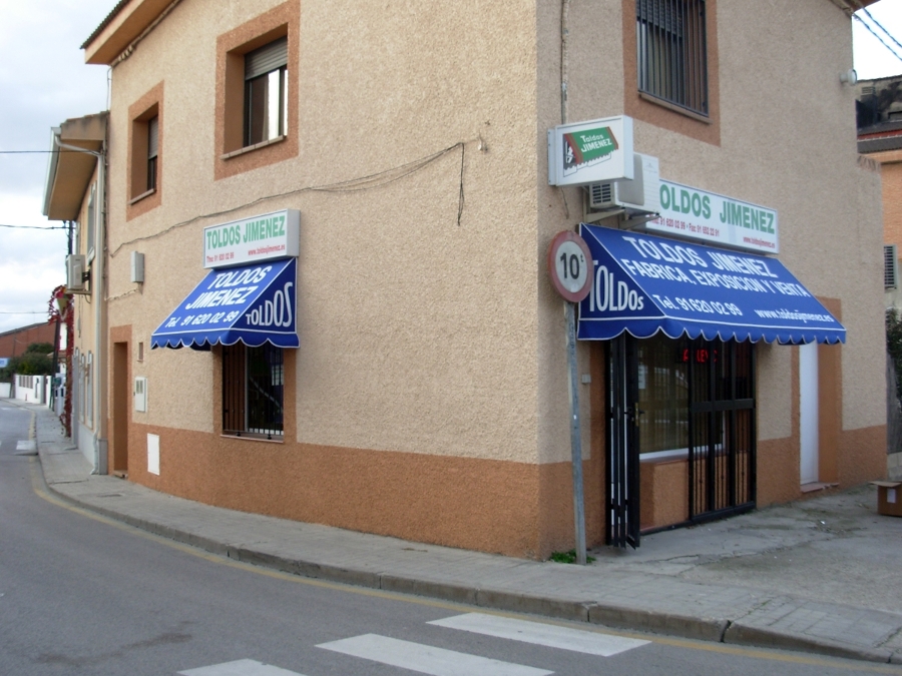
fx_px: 1173
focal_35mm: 45
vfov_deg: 32.2
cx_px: 451
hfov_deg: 42.1
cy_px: 338
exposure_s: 1/105
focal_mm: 7.5
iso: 50
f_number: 3.1
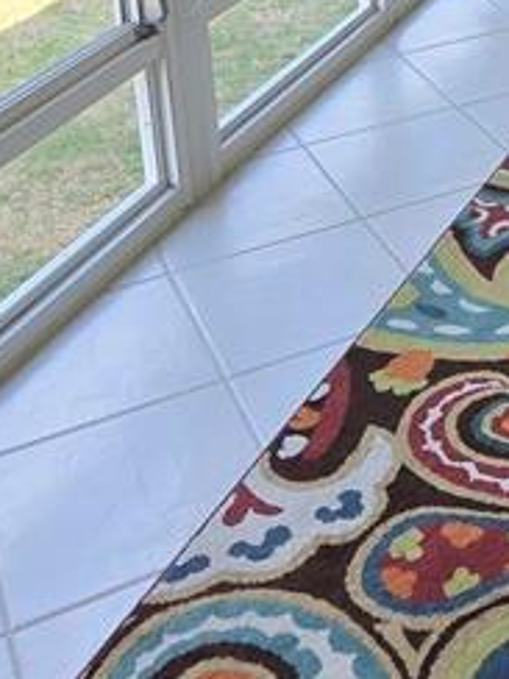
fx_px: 1255
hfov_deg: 20.9
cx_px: 662
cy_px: -97
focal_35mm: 64
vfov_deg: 27.3
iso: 50
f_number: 2.2
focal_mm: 2.2
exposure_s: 1/120
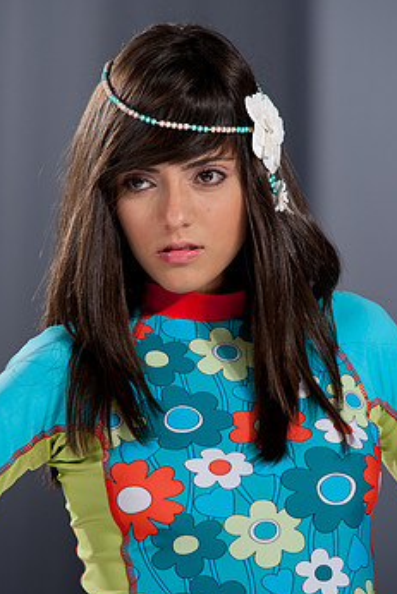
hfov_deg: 5.3
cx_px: 182
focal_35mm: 260
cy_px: 342
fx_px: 4296
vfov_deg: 7.9
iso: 200
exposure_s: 1/125
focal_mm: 200
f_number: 5
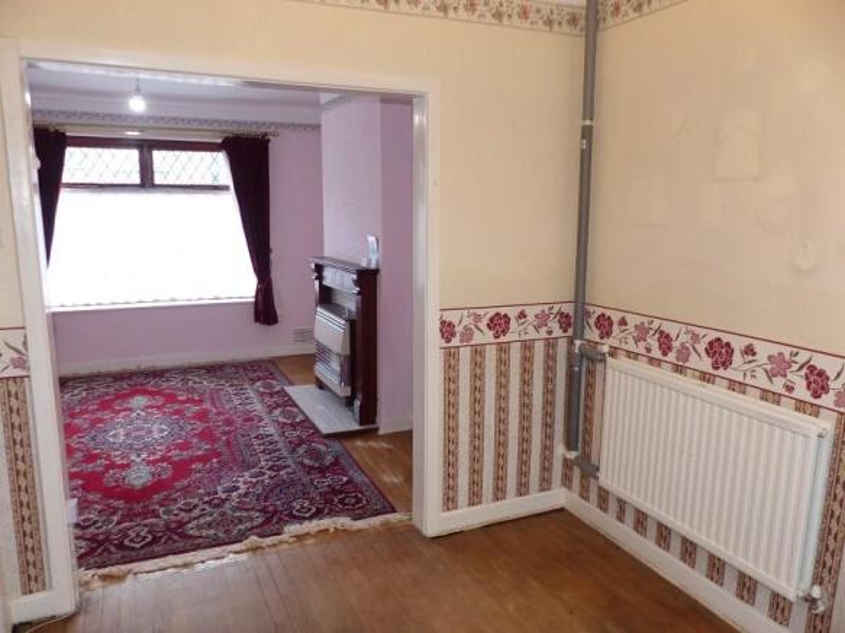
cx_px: 422
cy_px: 316
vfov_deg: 54.9
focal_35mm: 25
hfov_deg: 69.4
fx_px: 610
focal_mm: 4.5
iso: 320
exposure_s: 1/60
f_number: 2.8
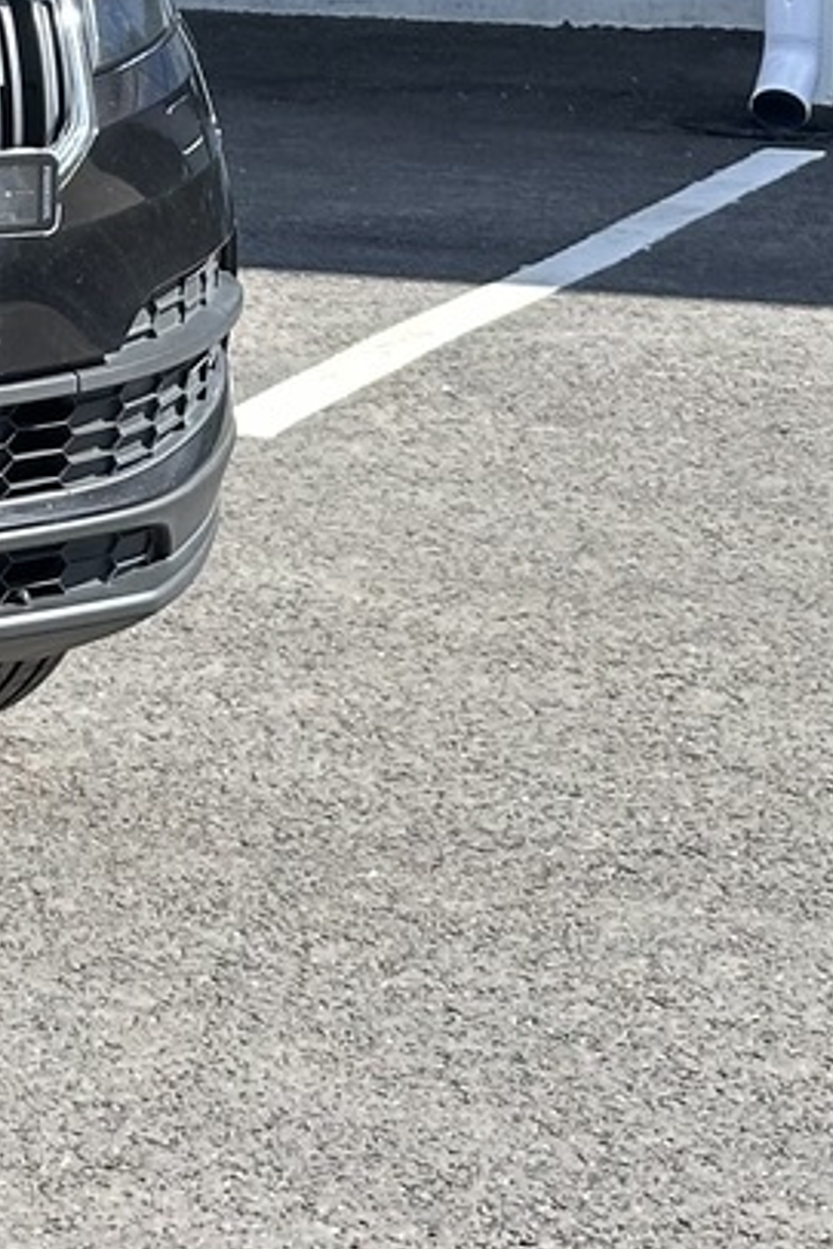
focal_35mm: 177
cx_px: -1107
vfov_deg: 11.4
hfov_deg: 7.3
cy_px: -218
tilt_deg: -1.6
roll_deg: +0.0
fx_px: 6138
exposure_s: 1/619
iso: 64
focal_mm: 6.86
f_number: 1.78
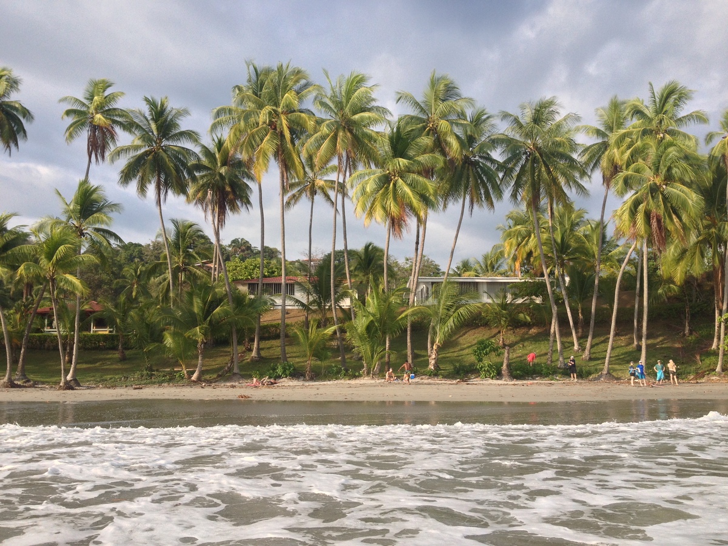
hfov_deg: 52.6
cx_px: 364
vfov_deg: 40.7
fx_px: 736
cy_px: 273
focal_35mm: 35
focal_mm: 4.28
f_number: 2.4
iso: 50
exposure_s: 1/951
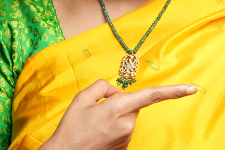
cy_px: -25
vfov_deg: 7.8
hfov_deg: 11.6
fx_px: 1094
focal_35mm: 175
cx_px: 218
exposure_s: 1/50
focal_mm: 50
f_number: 8
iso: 2000
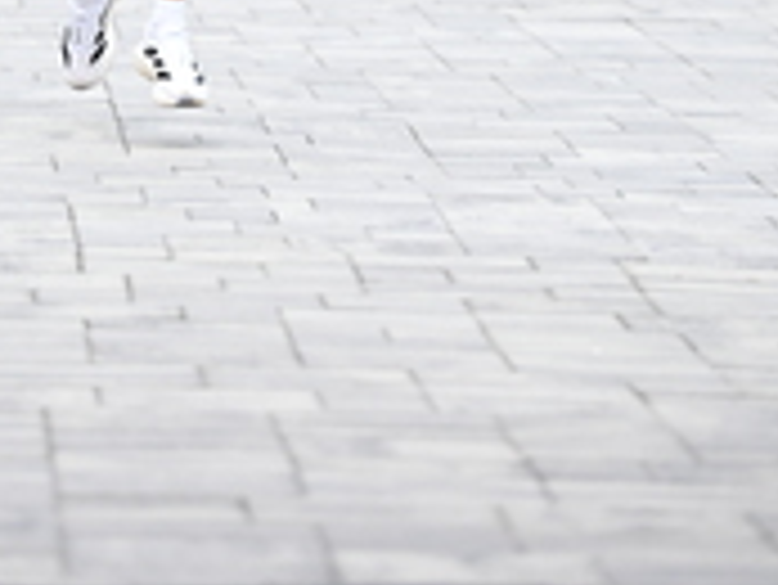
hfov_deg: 5.0
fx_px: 8929
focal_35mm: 397
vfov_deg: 3.7
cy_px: -472
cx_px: 263
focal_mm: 130
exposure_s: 1/2000
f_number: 2.8
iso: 1000
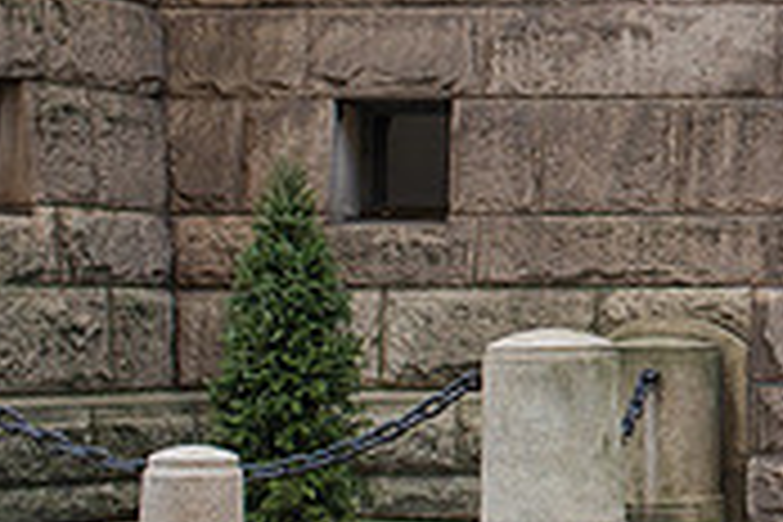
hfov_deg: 13.8
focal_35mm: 139
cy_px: 50
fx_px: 3023
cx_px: 1196
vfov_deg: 9.8
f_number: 3.5
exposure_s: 1/320
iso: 1000
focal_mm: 35
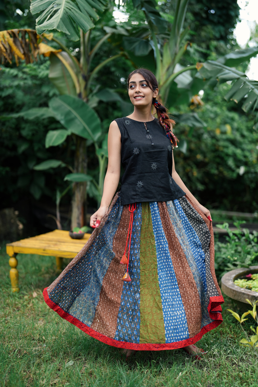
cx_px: 129
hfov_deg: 27.0
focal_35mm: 50
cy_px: 194
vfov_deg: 39.6
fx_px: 537
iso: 125
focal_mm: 50
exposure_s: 1/1000
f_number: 1.4
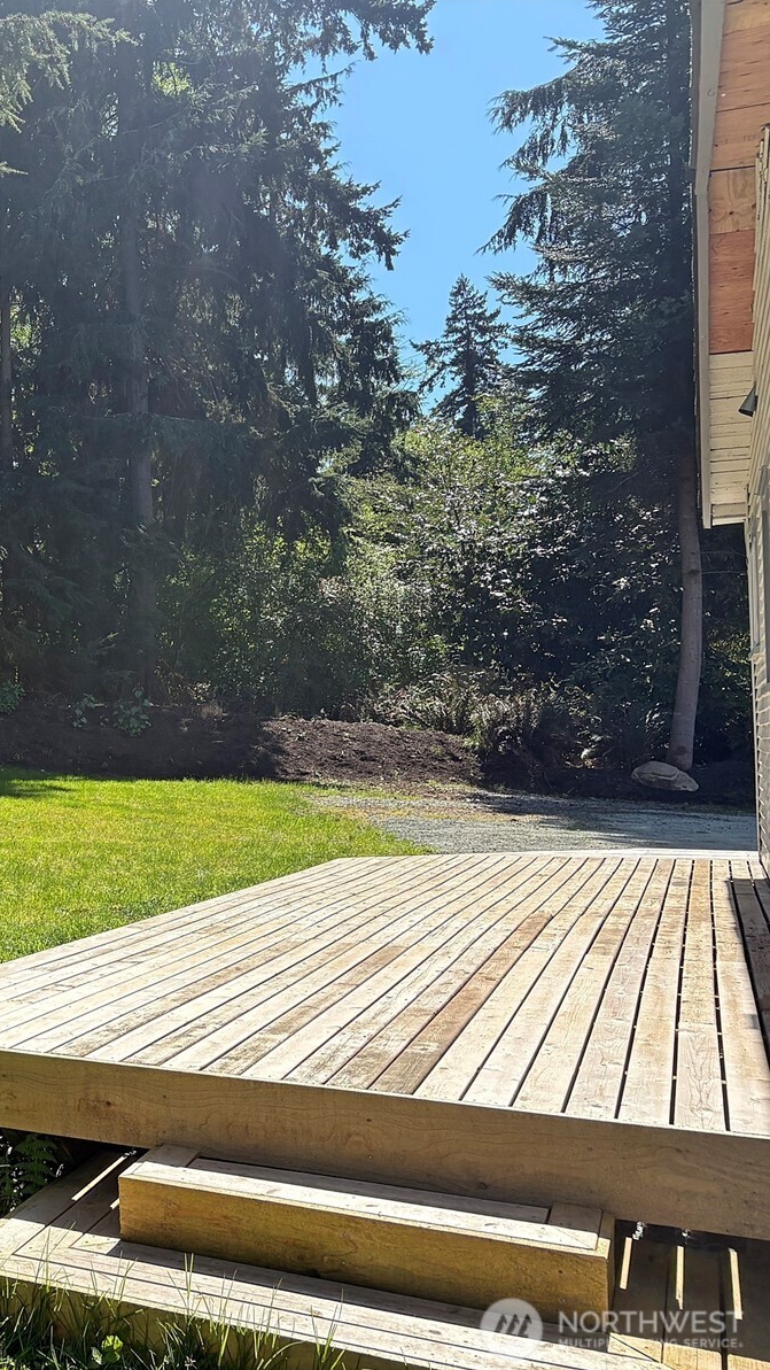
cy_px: 687
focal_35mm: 38
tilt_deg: +2.3
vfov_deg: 52.8
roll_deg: +1.3
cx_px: -140
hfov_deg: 27.6
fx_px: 1379
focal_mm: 5.96
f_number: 1.6
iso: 64
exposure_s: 1/2141
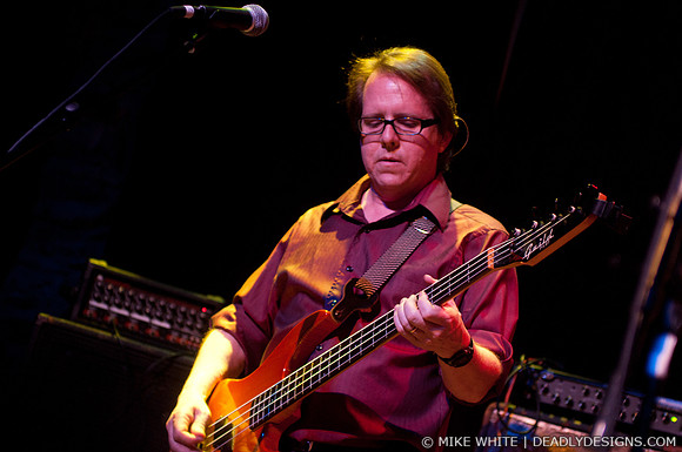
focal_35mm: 105
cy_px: 226
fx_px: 1986
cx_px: 341
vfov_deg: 13.0
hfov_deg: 19.5
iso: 1000
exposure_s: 1/80
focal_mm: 70
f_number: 2.8
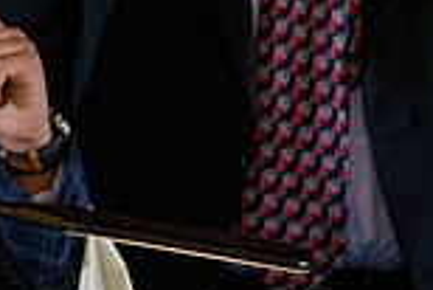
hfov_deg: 8.2
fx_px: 2998
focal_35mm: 249
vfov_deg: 5.5
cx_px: -112
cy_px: -27
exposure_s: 1/160
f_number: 3.2
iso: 1600
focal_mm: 66
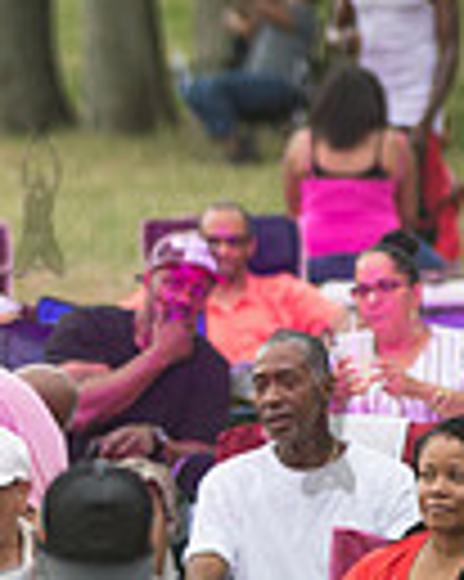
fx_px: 14539
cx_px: -545
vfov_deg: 2.3
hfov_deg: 1.8
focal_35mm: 846
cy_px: 416
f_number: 4
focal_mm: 200
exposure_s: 1/320
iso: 640
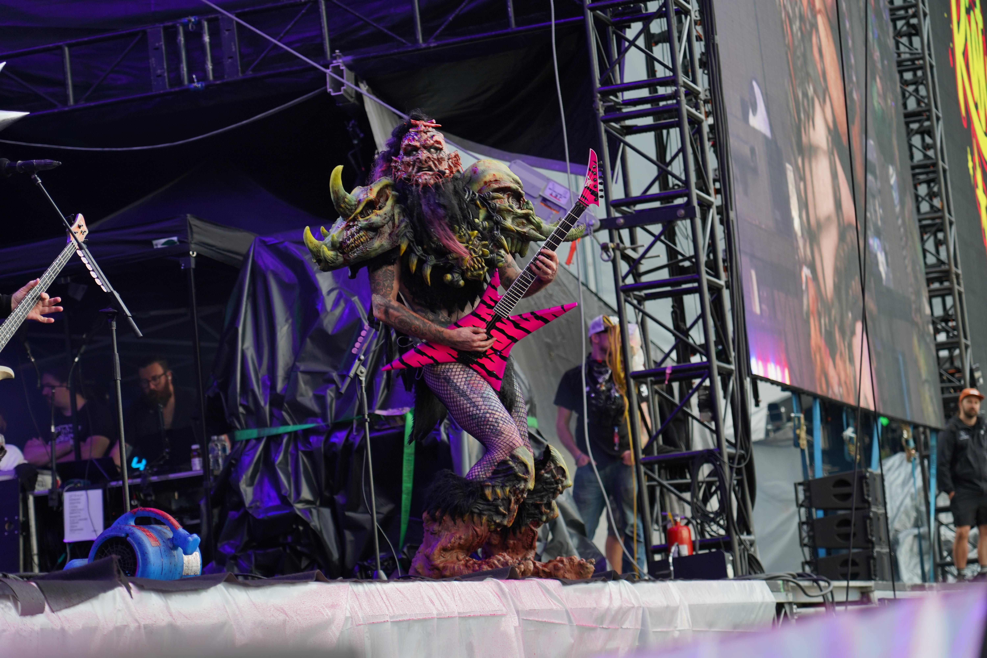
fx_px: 2879
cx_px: 494
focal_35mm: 105
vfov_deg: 13.0
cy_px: 329
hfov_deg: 19.5
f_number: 4
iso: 250
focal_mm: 105
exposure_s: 1/125
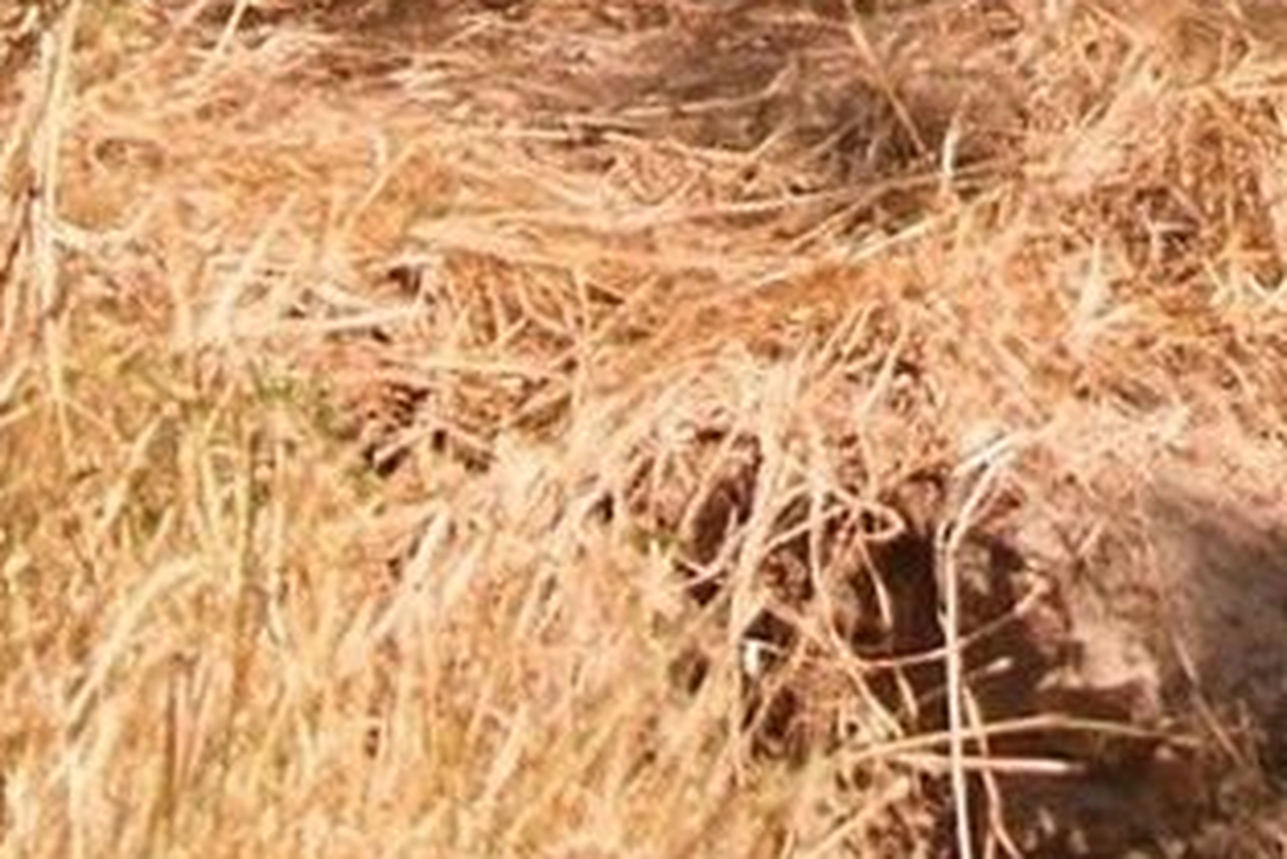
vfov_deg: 3.8
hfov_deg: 5.7
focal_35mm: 359
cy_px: -1367
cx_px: 1558
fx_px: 12840
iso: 100
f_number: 5
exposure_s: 1/400
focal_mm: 30.5
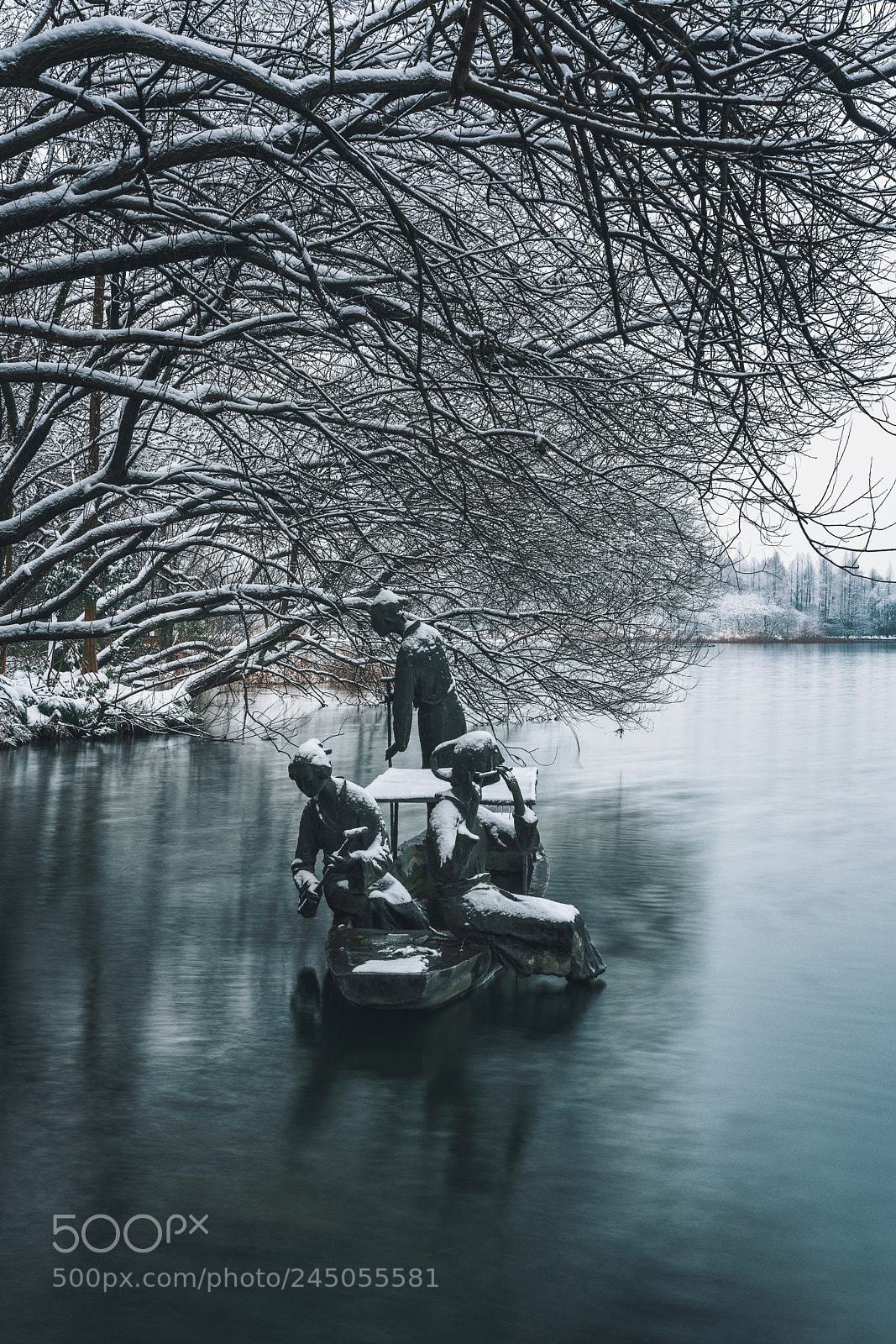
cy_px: 672
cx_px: 448
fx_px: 1680
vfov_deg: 43.6
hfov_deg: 29.9
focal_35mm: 45
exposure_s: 2.5
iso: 100
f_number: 20
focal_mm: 45
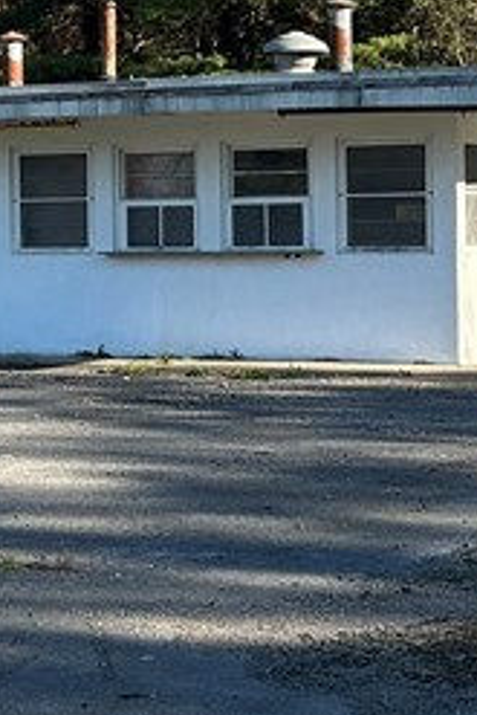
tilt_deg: +1.2
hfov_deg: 12.2
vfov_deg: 18.2
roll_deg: +1.4
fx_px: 2223
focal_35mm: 112
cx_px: 197
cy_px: 226
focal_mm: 5.7
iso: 50
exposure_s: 1/1058
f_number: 1.5
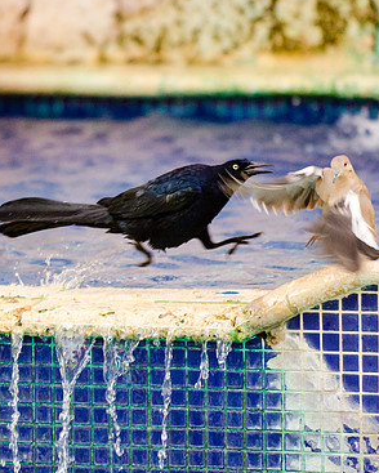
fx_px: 7565
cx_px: 130
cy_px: 213
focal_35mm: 540
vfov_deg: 3.6
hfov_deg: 2.9
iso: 800
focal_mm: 200
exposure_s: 1/500
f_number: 2.8
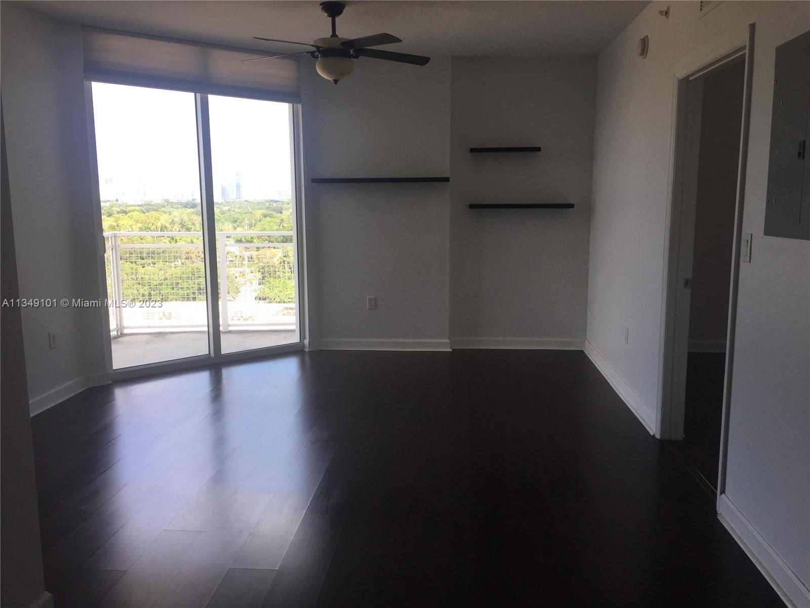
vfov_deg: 48.2
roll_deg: +0.1
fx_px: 679
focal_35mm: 29
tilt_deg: -8.8
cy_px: 304
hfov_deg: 61.7
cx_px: 405
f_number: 2.2
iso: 32
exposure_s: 1/120
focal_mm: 4.15
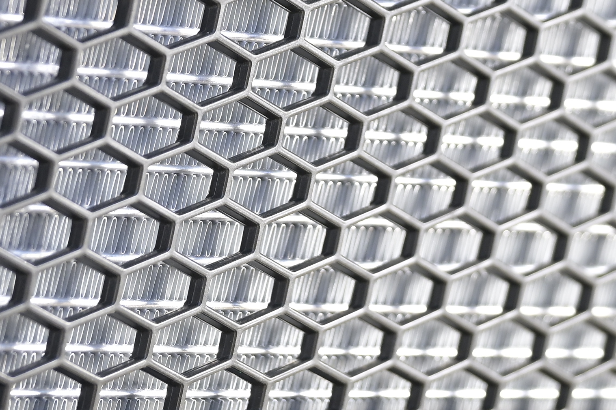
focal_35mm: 302
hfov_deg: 6.8
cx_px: 456
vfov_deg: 4.5
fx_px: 5167
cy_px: -155
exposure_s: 1/250
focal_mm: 74
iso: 250
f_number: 4.5
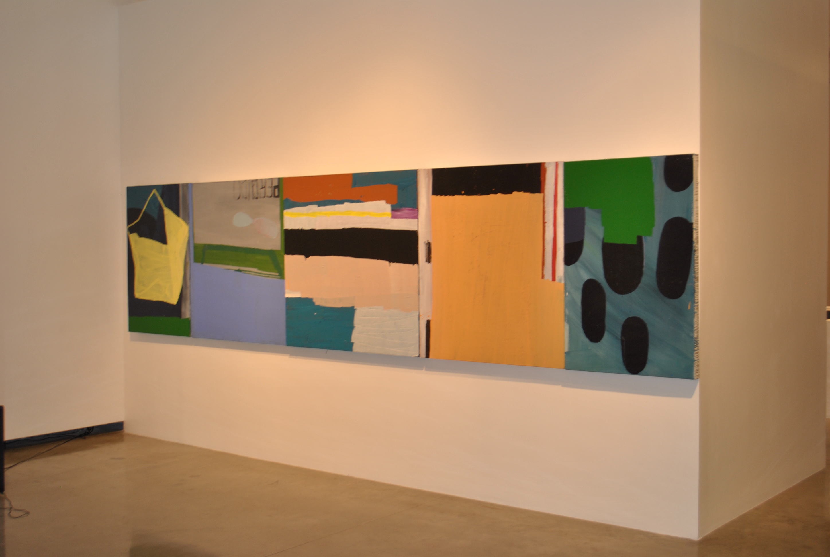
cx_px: 415
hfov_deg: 44.9
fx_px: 1005
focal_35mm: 44
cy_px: 278
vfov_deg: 31.0
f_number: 4.5
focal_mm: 29
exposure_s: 1/8
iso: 200
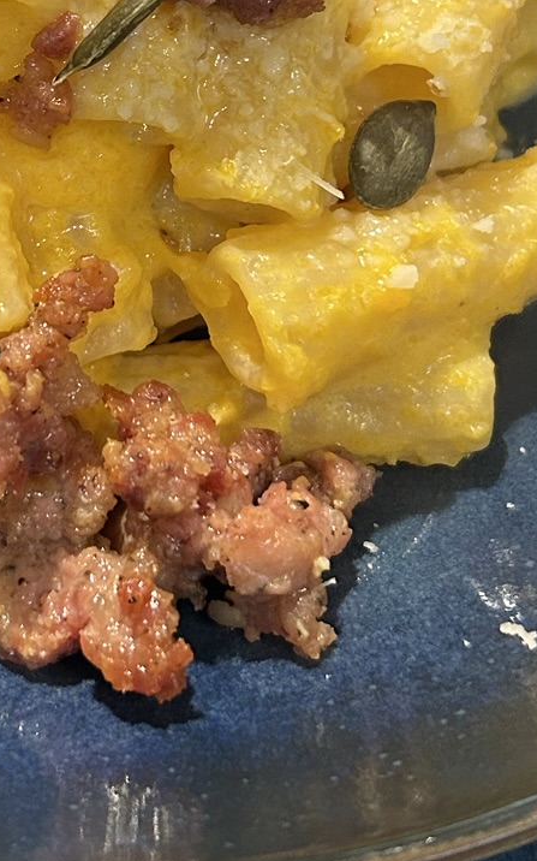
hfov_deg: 16.8
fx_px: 1804
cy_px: 162
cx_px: 83
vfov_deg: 26.3
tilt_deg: -61.4
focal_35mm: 77
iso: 250
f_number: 1.5
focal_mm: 5.7
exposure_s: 1/50
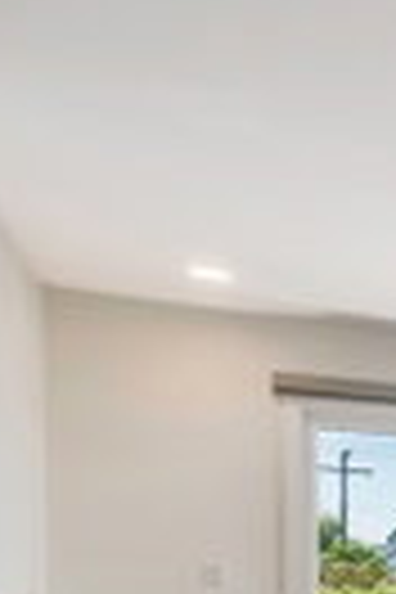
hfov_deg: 17.6
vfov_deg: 34.8
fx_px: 841
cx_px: 817
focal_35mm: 51
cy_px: 612
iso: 200
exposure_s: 1/320
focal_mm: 14
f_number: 11
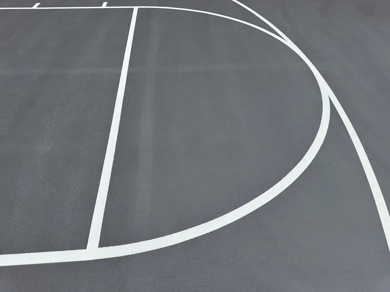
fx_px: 270
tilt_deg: -43.7
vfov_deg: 56.8
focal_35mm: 24
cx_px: 195
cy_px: 146
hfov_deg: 71.6
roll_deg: -2.5
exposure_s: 1/10753
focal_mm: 6.86
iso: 80
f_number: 1.78
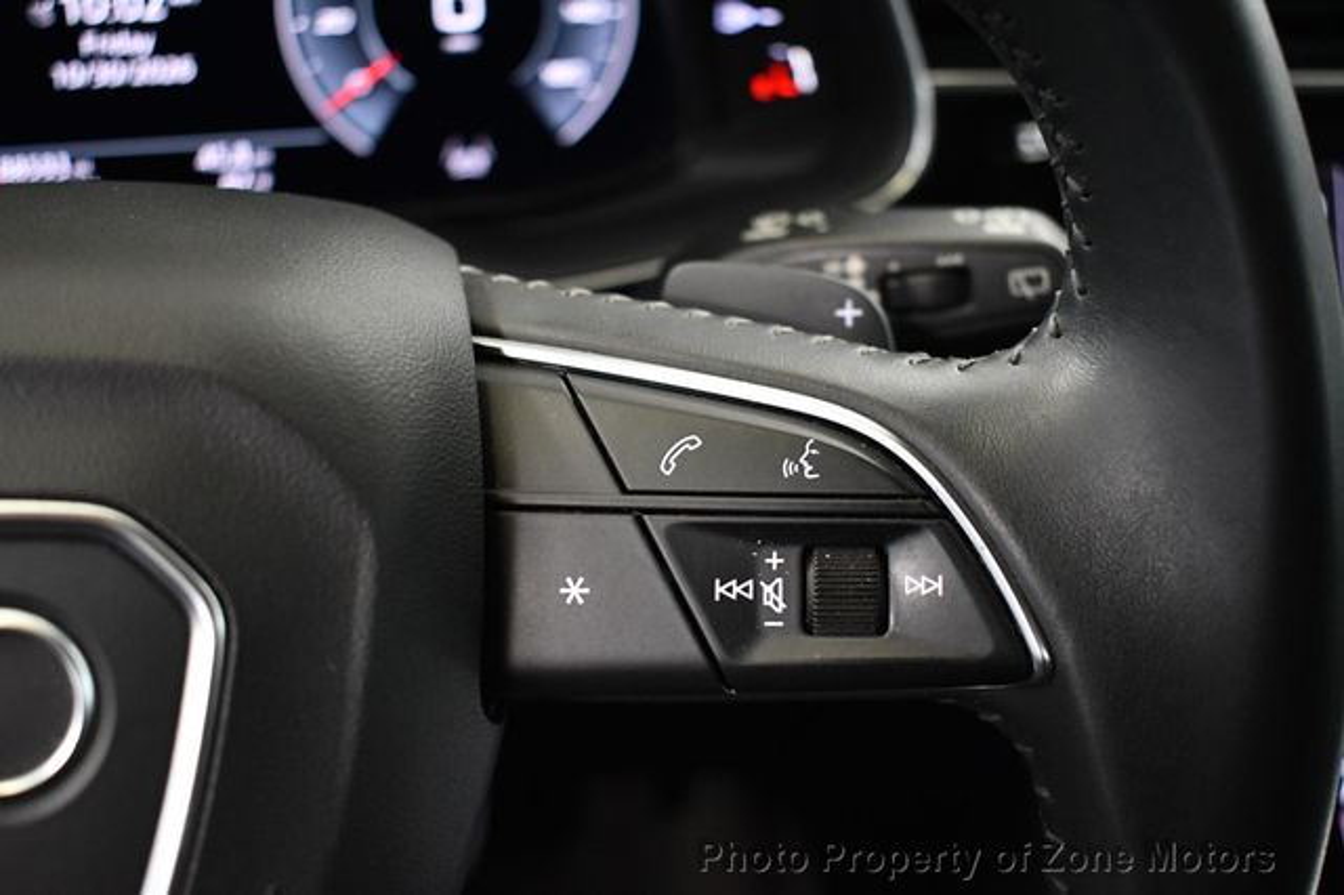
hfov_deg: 46.4
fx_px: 1567
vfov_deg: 31.9
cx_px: 672
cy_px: 448
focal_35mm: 42
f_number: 4.2
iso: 3600
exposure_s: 1/60
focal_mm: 28
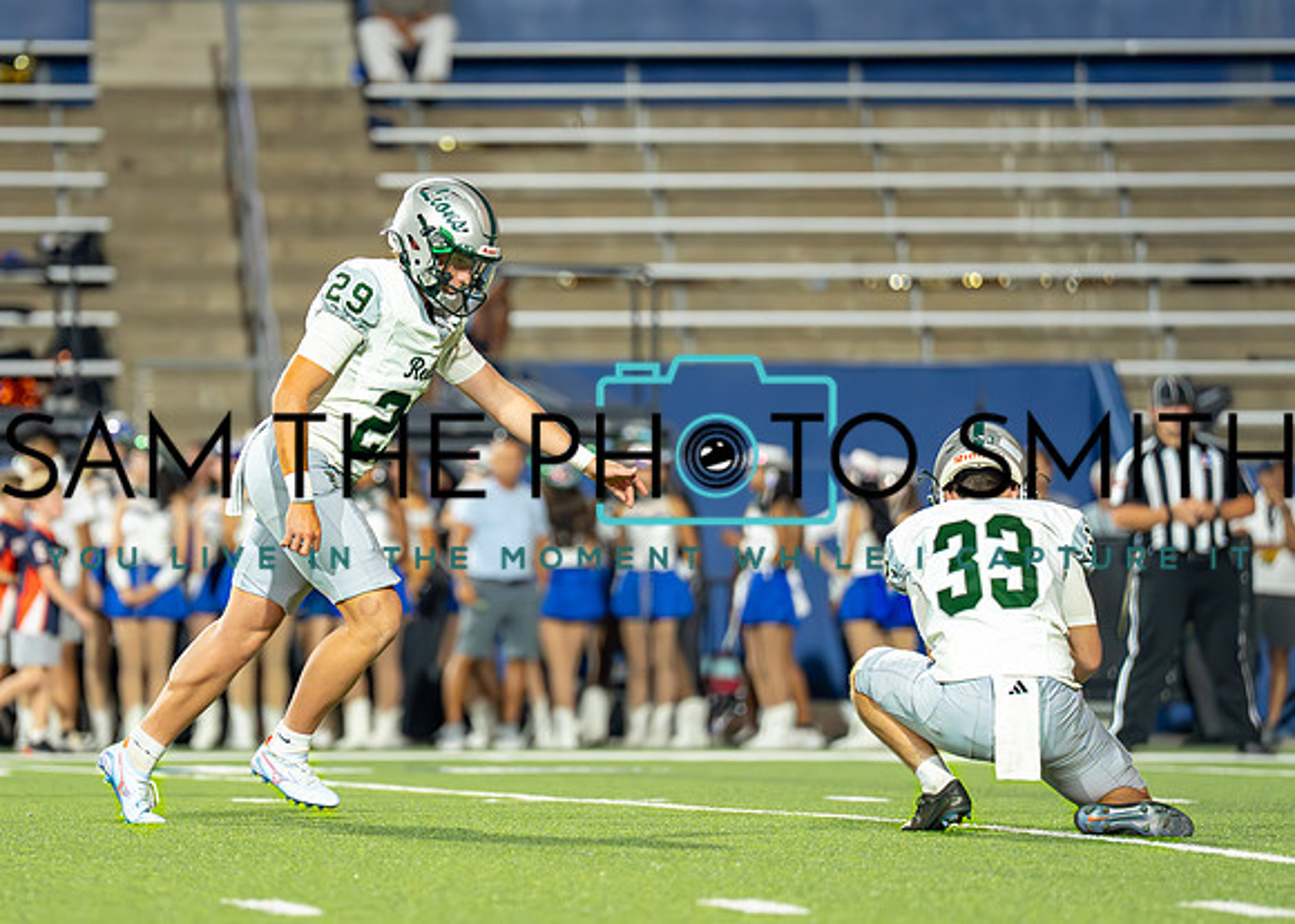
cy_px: 407
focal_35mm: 316
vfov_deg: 4.6
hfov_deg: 6.4
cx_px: 369
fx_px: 11608
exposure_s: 1/1600
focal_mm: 200
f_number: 2.8
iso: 3200
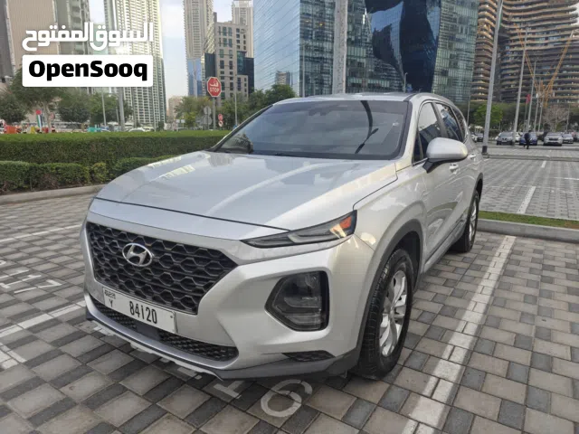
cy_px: 217
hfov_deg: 73.9
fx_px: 385
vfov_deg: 58.9
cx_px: 290
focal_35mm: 23
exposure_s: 1/376
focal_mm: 6.06
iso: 80
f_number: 1.6
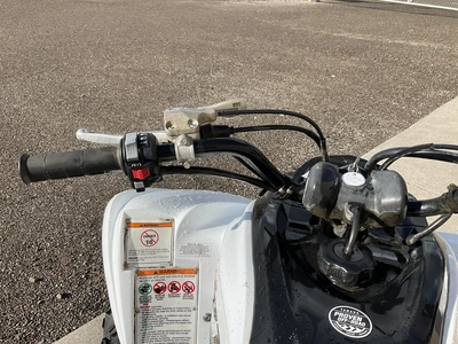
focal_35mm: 29
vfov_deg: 48.2
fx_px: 384
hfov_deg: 61.7
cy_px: 172
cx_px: 229
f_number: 1.8
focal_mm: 3
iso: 25
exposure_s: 1/1984
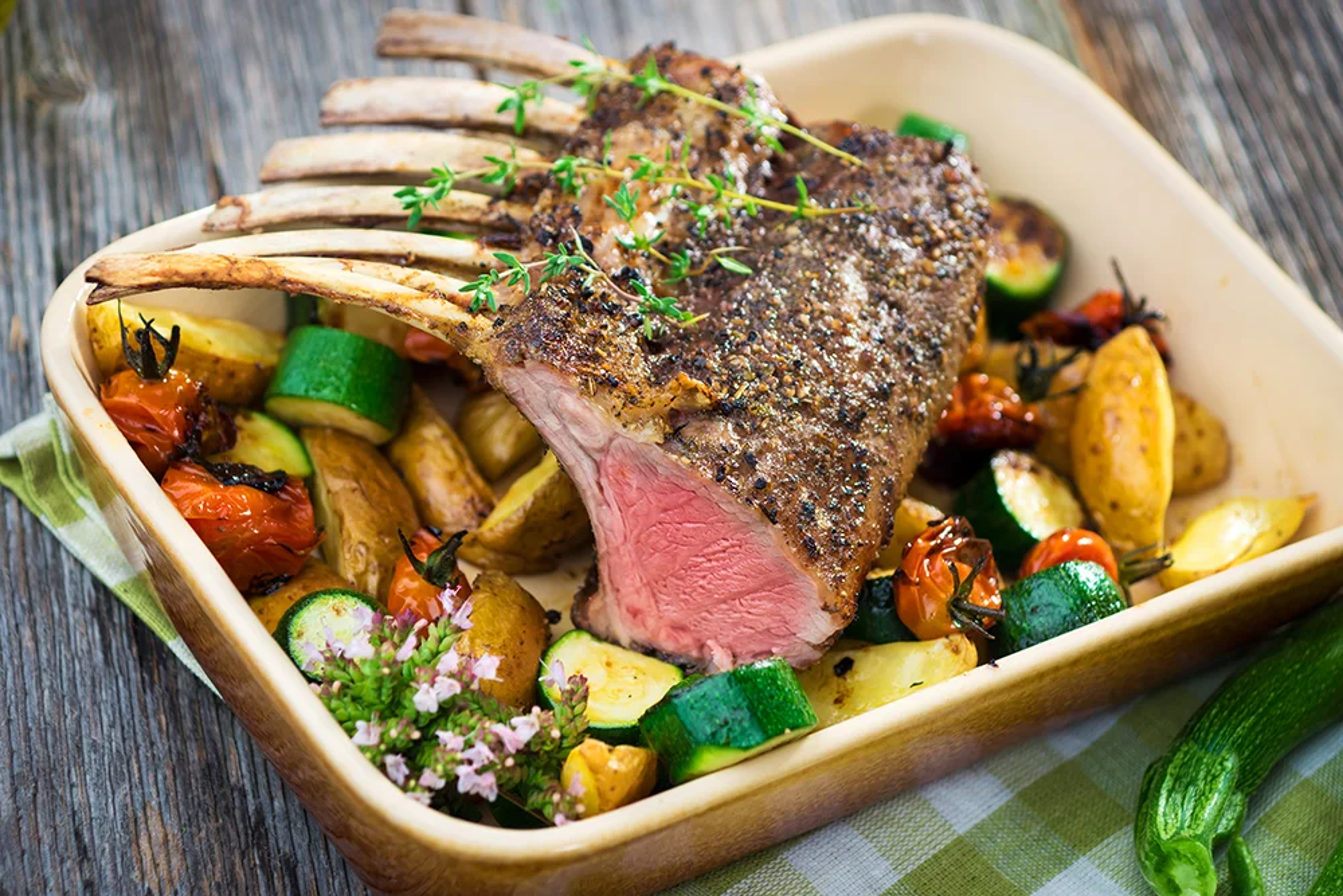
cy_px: 448
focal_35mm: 120
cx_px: 672
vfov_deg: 11.4
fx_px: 4477
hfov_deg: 17.1
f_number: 5
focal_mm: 80
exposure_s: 1/60
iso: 100
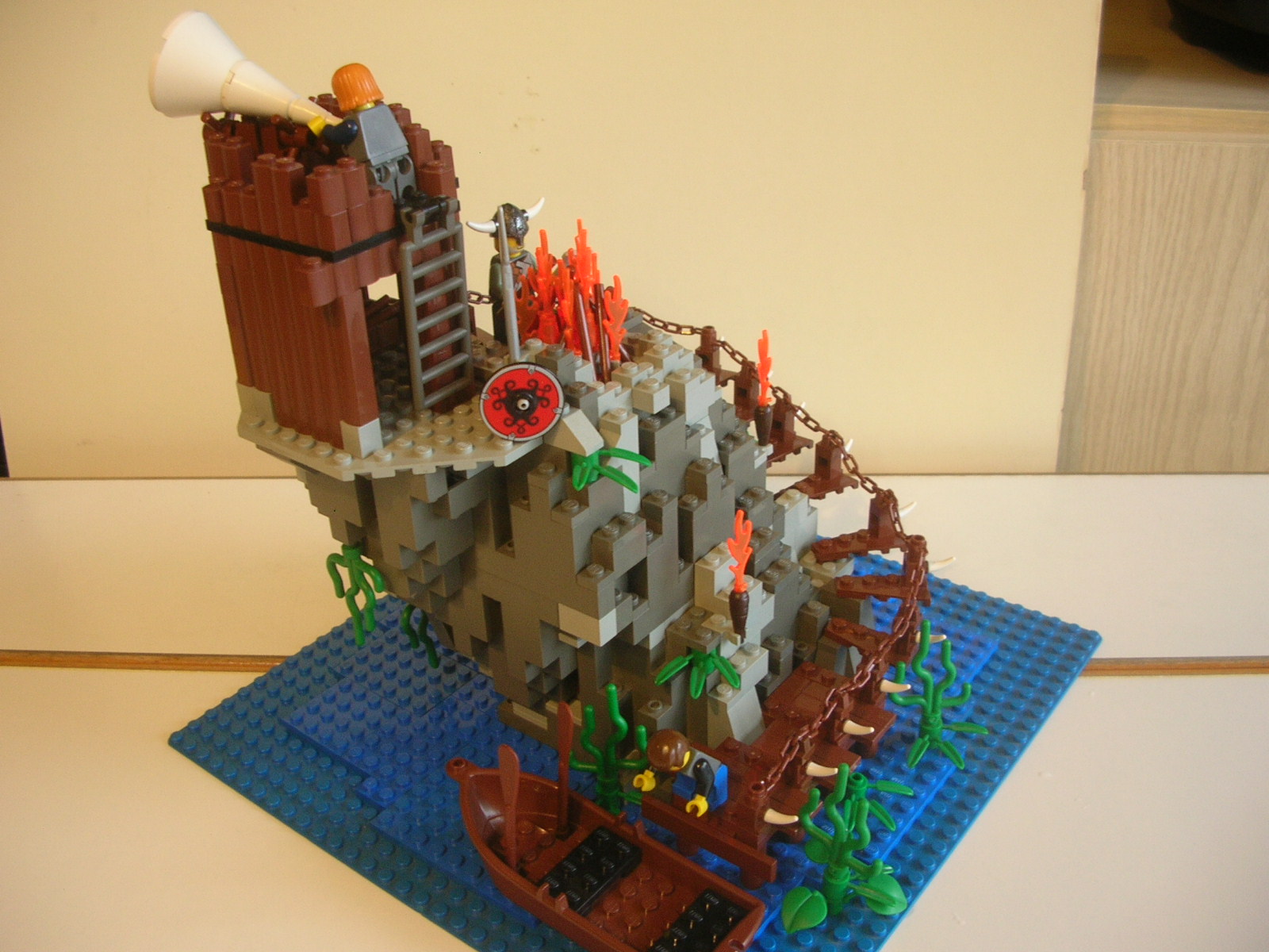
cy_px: 476
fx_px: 1283
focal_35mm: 35
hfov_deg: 52.6
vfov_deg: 40.7
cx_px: 634
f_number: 2.8
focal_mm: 5.8
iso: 75
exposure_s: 1/5.6
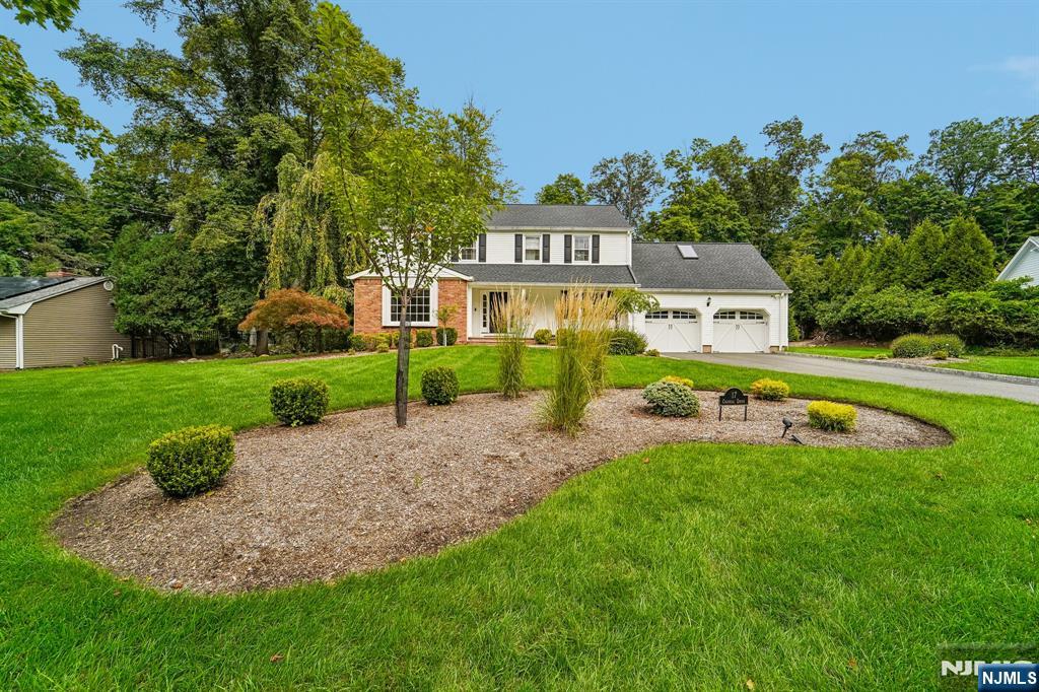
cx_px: 520
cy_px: 346
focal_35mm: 14
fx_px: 404
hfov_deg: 104.3
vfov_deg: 81.2
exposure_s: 1/640
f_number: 8
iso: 400
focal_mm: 14
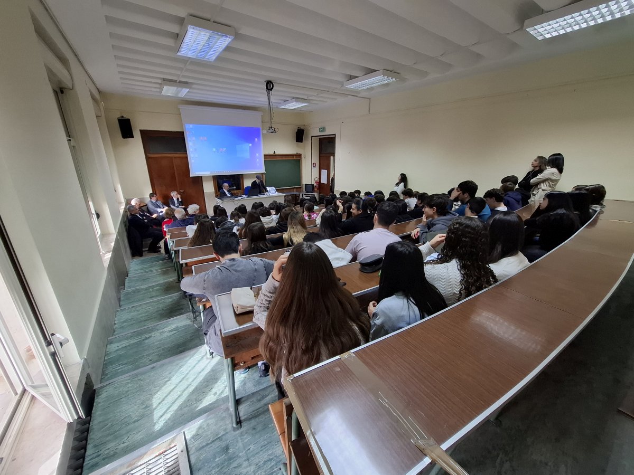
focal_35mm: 13
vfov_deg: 89.9
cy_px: 238
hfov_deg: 106.2
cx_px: 317
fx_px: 238
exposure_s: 1/50
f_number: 2.2
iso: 100
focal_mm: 1.74
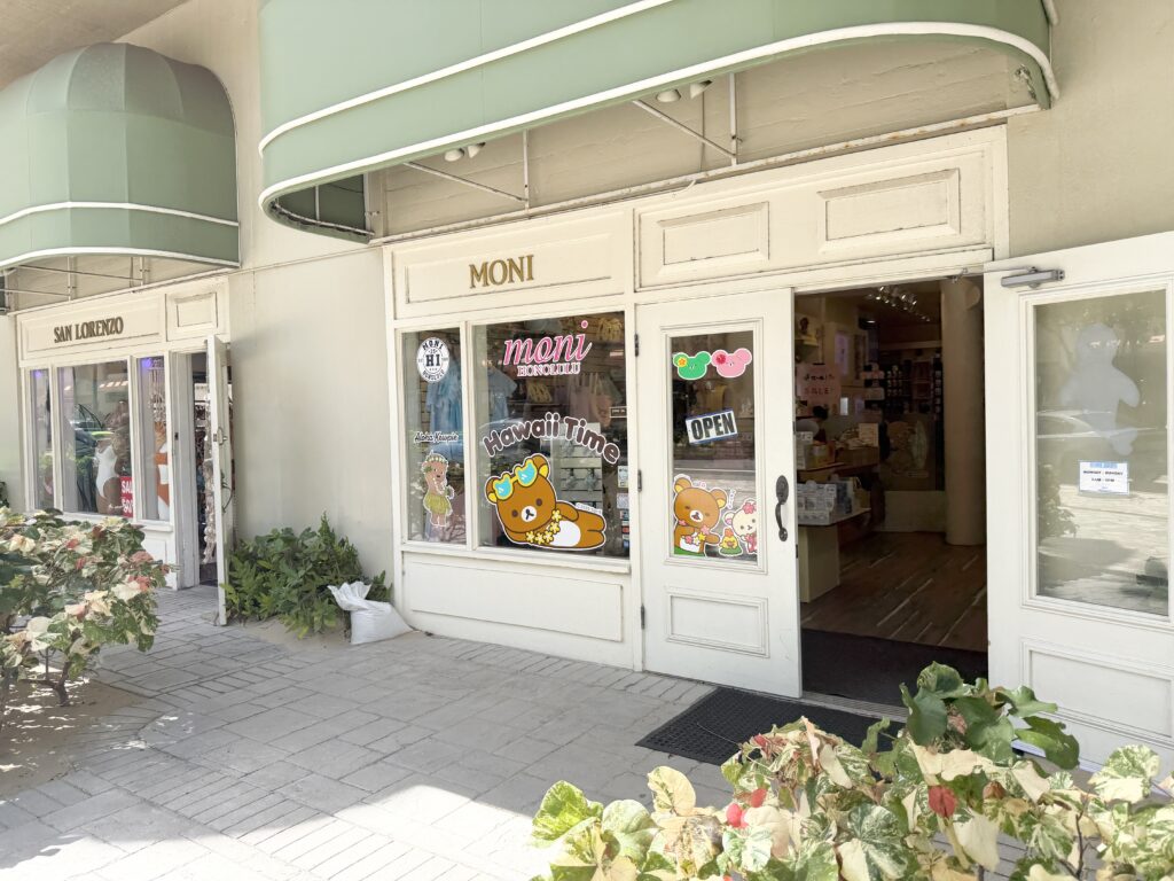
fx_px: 814
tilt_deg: -1.0
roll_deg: +1.2
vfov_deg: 56.8
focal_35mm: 24
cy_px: 440
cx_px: 587
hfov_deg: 71.6
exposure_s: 1/1522
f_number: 1.78
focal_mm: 6.76
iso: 80
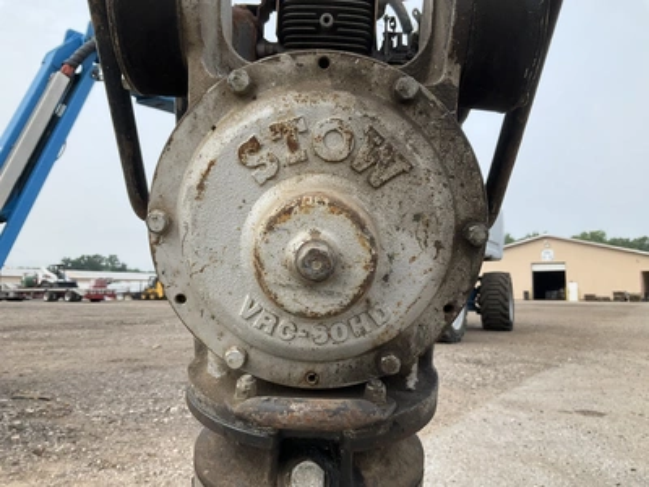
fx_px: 544
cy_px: 244
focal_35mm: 29
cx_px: 324
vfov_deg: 48.2
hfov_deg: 61.7
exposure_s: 1/898
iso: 25
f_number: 1.8
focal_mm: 3
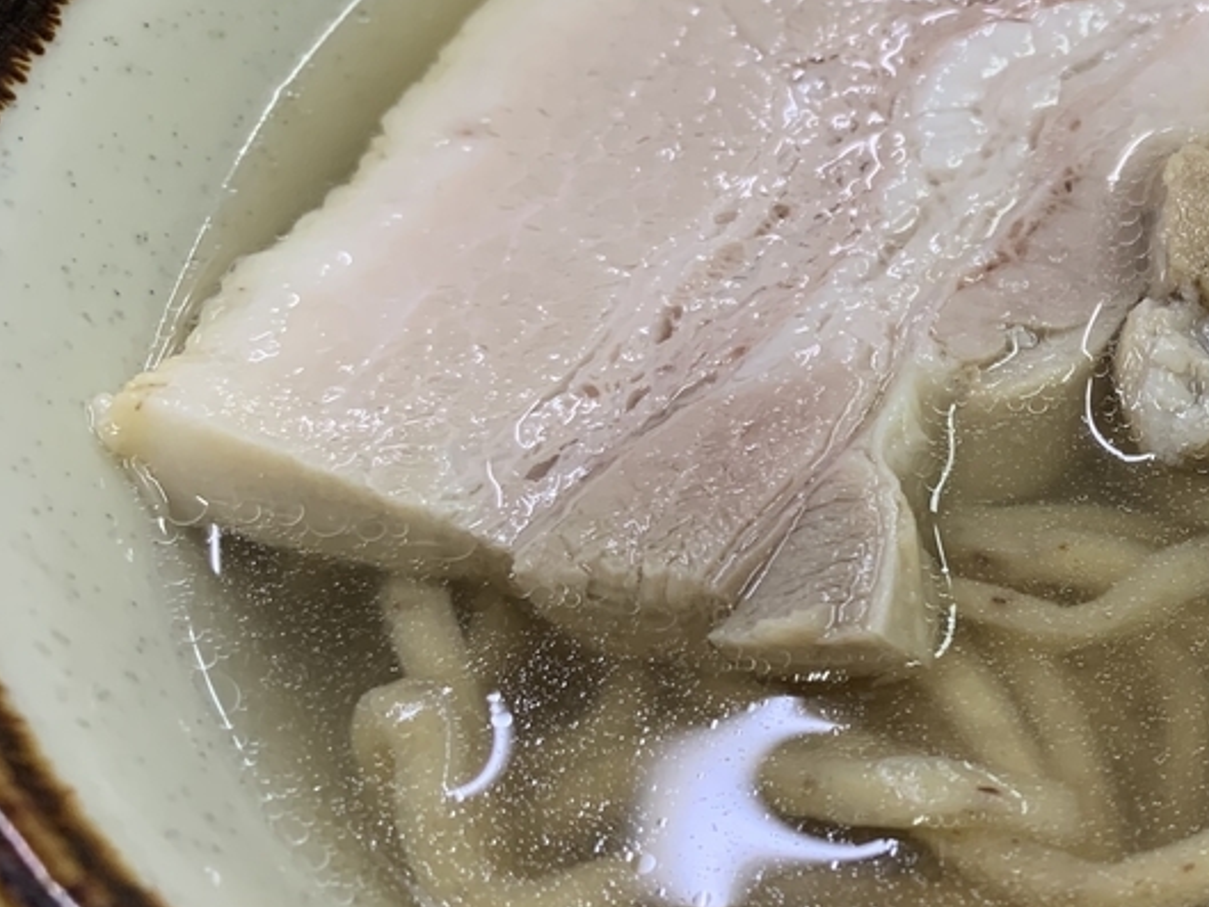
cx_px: 1326
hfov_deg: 29.5
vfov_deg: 24.8
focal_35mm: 59
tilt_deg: -48.5
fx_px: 2061
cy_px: 432
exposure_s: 1/60
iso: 100
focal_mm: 4.25
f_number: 1.8
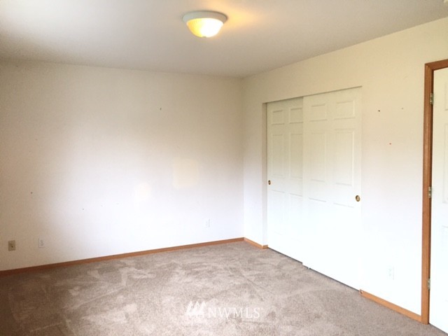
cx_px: 224
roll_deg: +0.9
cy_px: 168
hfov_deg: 61.7
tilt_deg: -2.0
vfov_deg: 48.2
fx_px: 375
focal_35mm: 29
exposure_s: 1/30
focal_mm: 4.15
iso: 100
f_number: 2.2
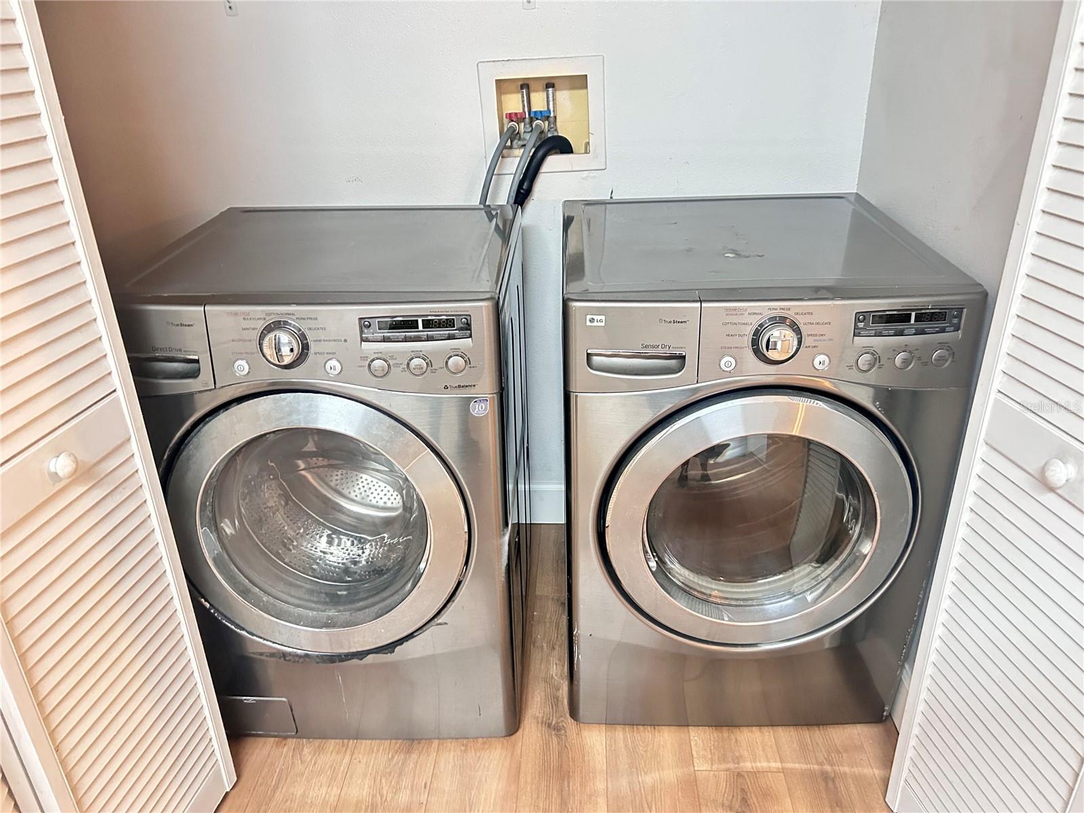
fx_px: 814
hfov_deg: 67.3
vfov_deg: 53.1
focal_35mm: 26
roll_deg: +2.5
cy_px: 406
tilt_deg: -25.8
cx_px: 542
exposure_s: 1/30
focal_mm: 5.7
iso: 800
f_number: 1.5
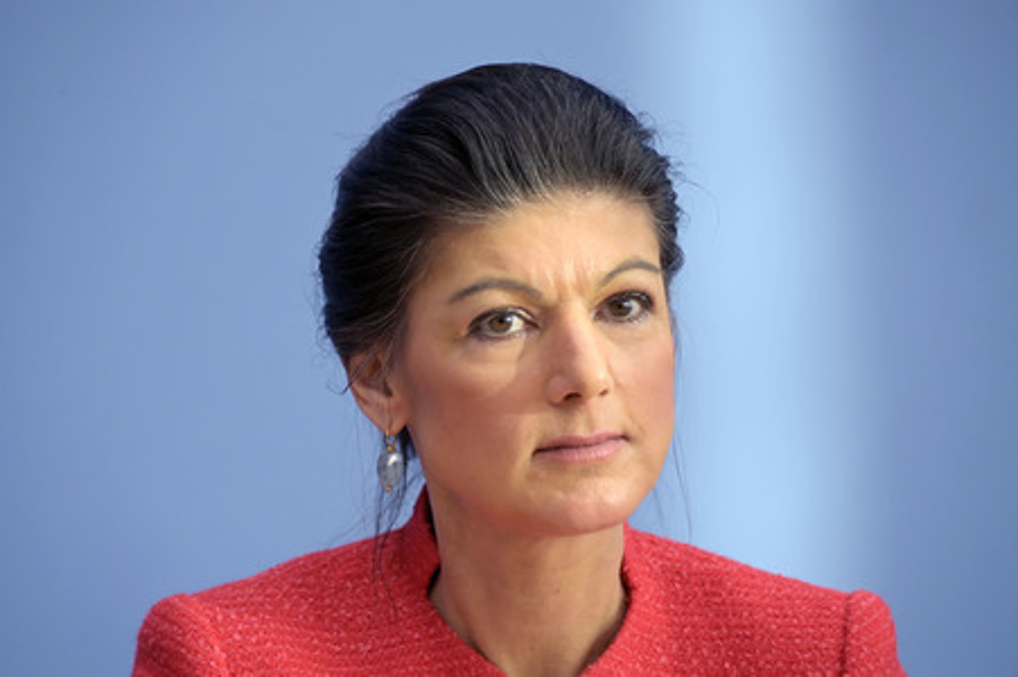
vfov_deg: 6.0
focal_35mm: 230
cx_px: 509
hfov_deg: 9.0
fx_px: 6499
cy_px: 338
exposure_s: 1/640
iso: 3200
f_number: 5.6
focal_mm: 230
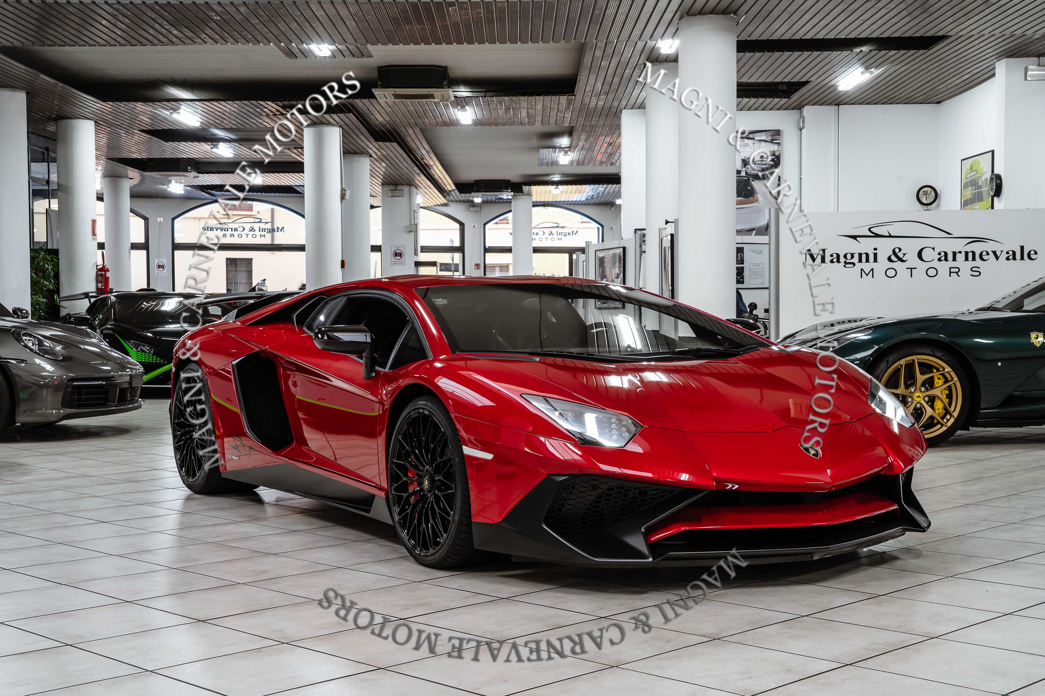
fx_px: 1393
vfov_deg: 28.1
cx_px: 522
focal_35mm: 48
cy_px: 348
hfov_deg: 41.1
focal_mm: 48
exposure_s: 1/2
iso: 200
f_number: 11
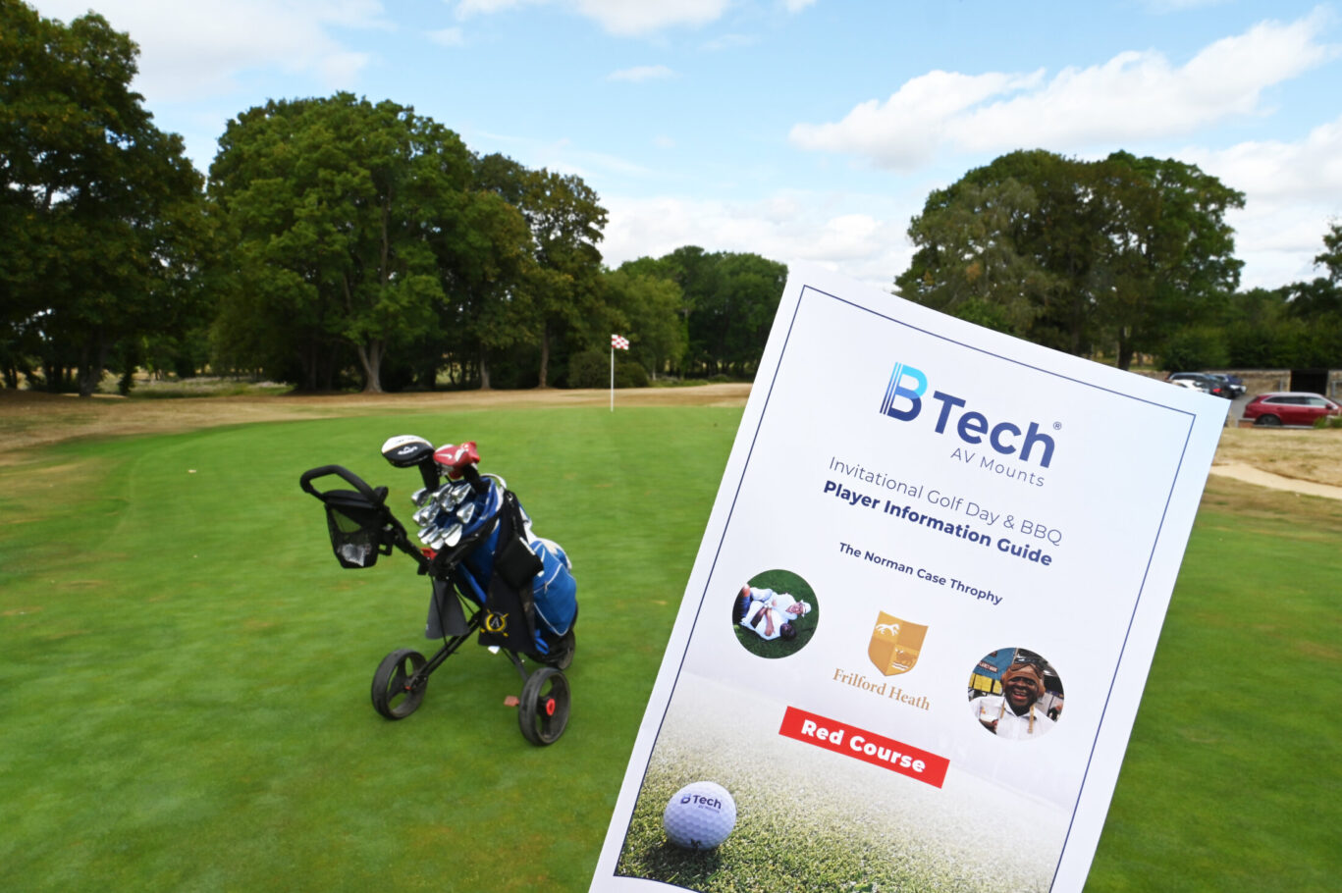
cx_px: 671
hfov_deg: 73.8
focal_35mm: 24
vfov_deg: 53.1
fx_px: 894
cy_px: 446
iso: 320
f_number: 22
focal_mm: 24
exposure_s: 1/100
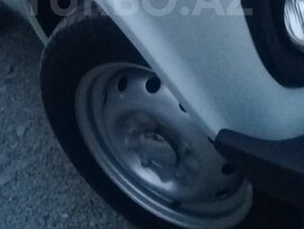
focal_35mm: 76
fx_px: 668
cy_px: -2
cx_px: 137
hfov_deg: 25.6
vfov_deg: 18.9
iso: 400
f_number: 2.2
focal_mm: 3.3
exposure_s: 1/17
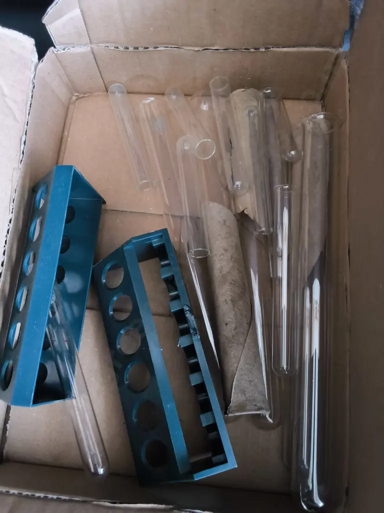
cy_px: 256
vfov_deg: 65.3
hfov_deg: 51.4
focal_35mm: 27
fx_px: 399
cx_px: 192
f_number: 2
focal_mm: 2.87
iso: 250
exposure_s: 1/100
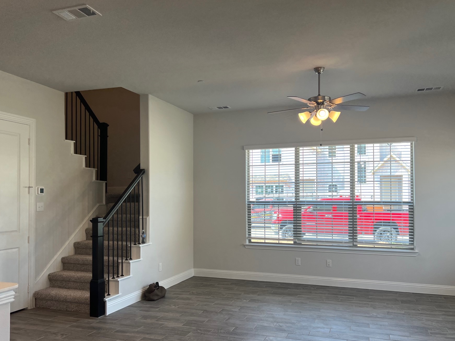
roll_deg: +0.2
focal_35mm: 30
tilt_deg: +1.0
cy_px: 191
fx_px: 394
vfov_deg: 46.7
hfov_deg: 60.0
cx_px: 226
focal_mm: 5.7
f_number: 1.5
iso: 50
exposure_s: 1/158
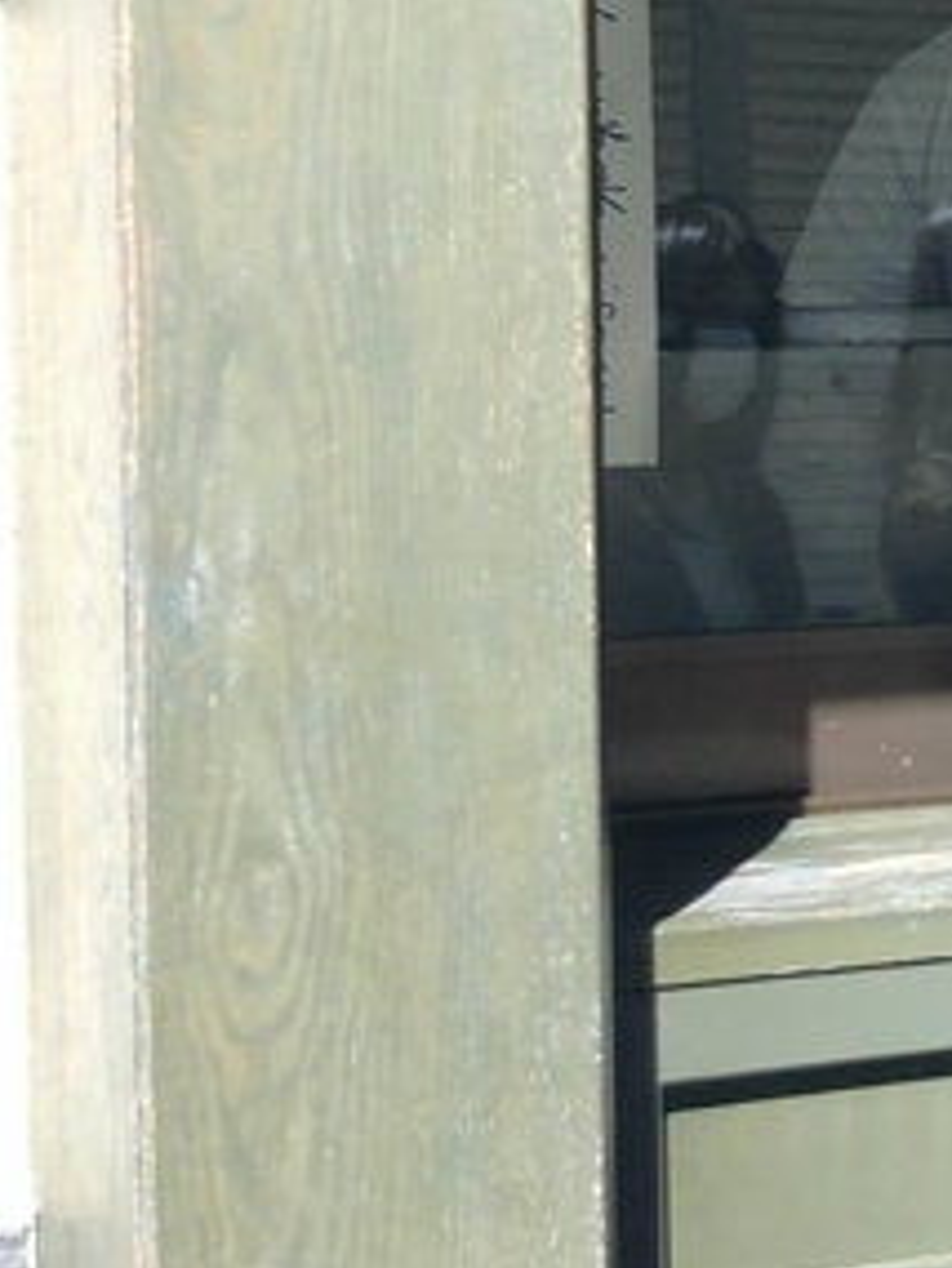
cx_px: 1993
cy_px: 565
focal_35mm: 118
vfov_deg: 16.7
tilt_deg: -1.5
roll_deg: +0.6
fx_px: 4324
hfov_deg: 11.2
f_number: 1.8
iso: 20
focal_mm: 3.99
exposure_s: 1/340
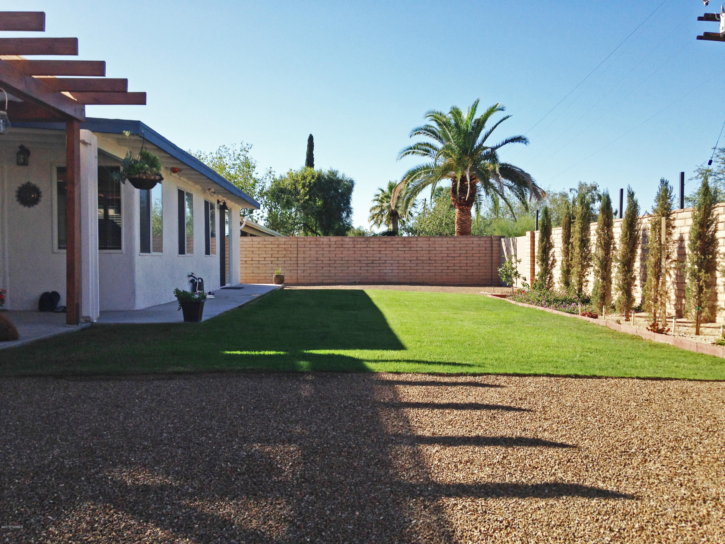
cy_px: 272
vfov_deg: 42.9
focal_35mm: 33
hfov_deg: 55.4
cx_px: 362
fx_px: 691
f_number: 2.4
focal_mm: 4.12
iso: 50
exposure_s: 1/1178
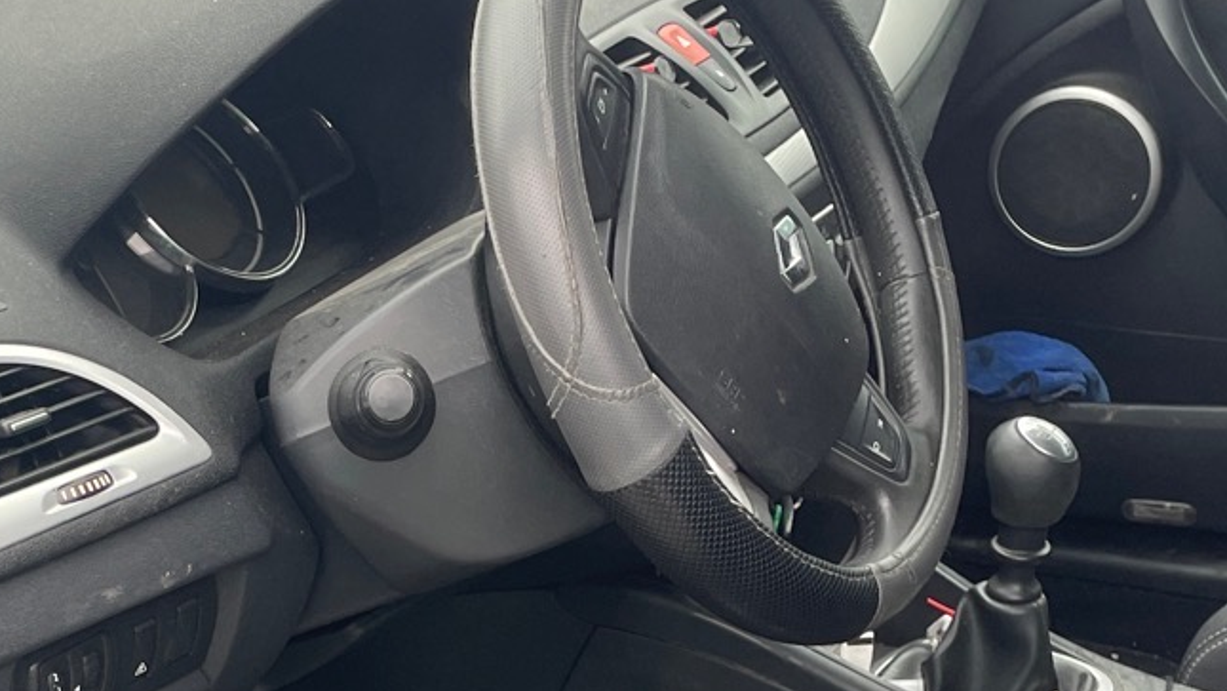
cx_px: 230
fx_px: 2571
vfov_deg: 14.6
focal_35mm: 79
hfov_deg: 26.3
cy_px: 904
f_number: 1.6
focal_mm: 4.2
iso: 64
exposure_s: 1/121
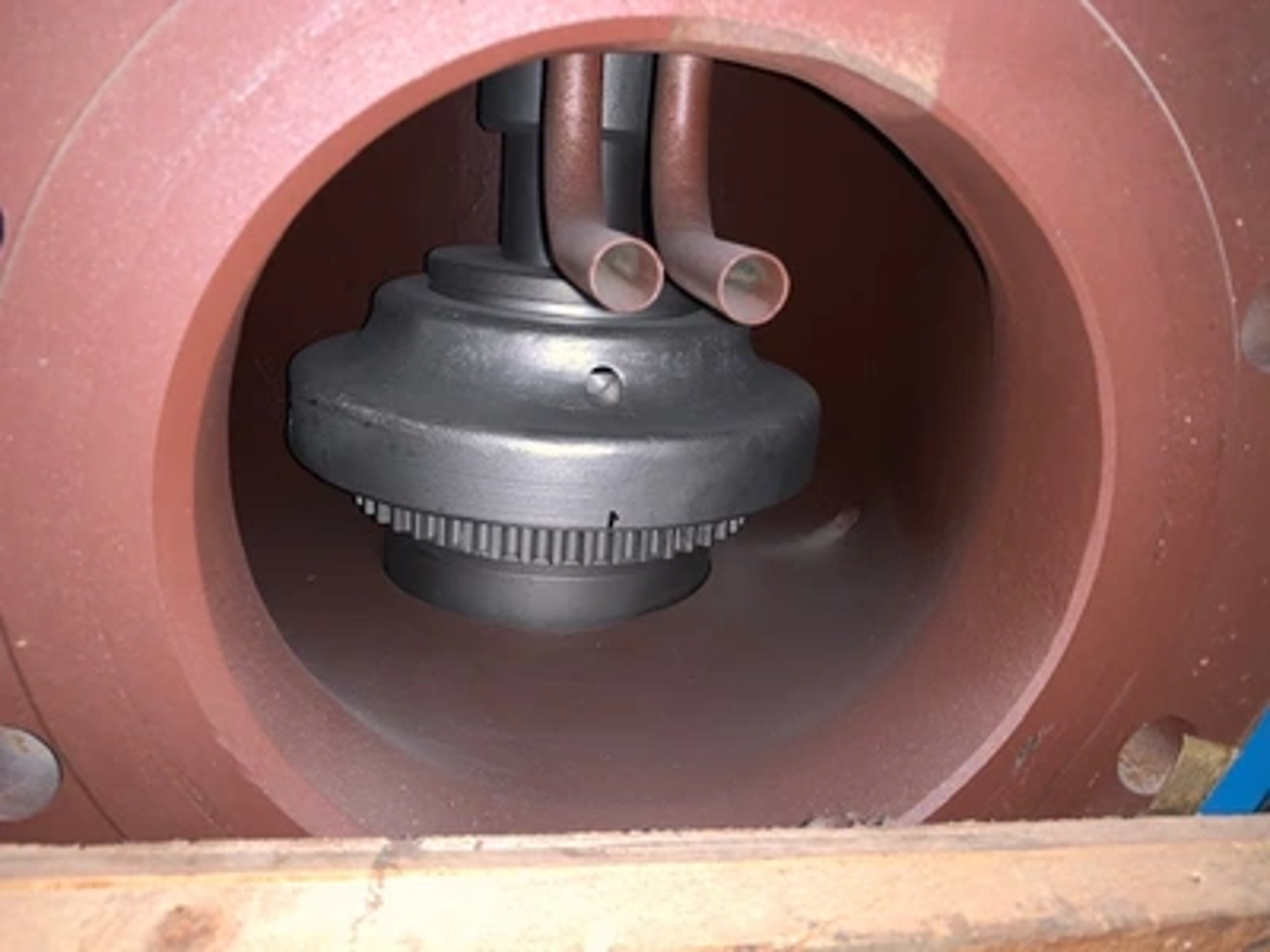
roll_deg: -4.4
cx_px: 635
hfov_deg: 67.3
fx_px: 954
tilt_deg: -14.8
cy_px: 476
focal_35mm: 26
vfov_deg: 53.1
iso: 64
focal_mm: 4.25
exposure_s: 1/17
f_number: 1.8
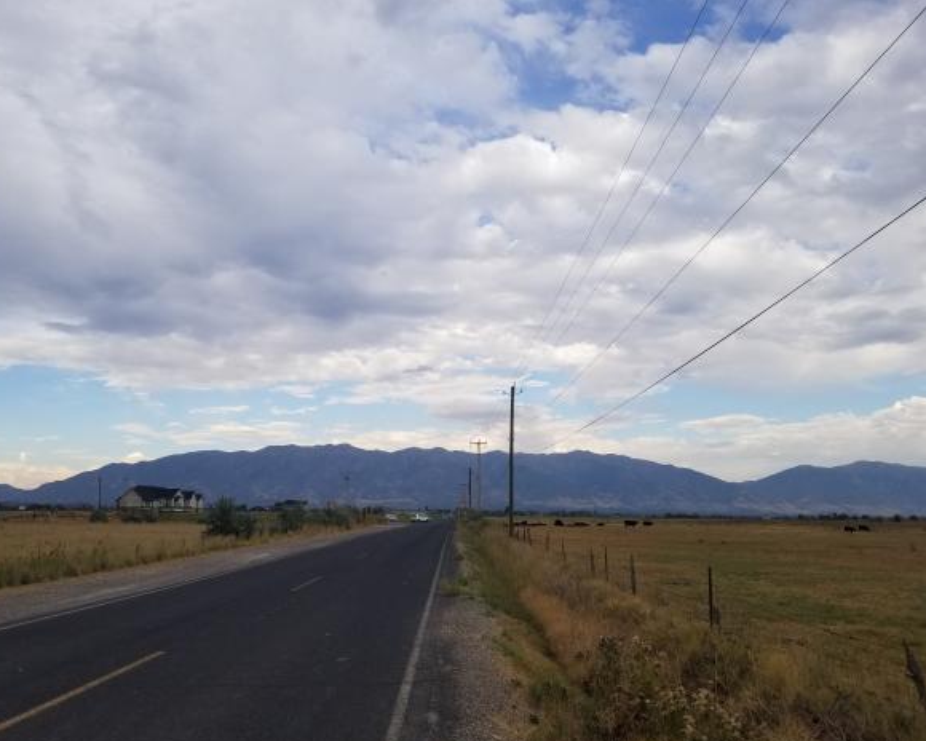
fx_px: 767
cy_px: 380
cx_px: 466
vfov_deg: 51.5
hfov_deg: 62.2
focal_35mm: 28
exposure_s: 1/1288
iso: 50
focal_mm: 4.25
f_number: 1.7
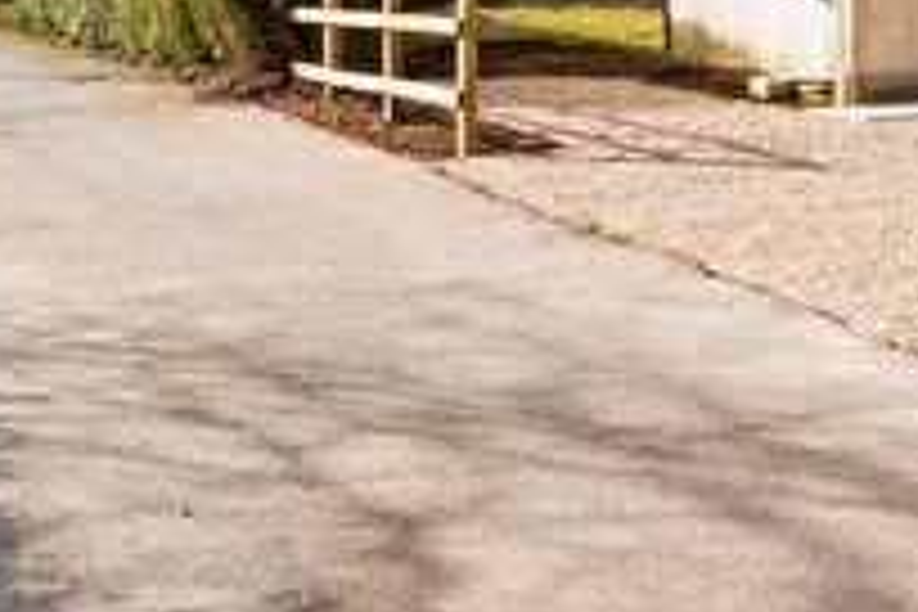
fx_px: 1836
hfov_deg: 21.5
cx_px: 1516
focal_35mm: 72
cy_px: -196
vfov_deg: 17.7
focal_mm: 21
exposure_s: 1/250
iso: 400
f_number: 8
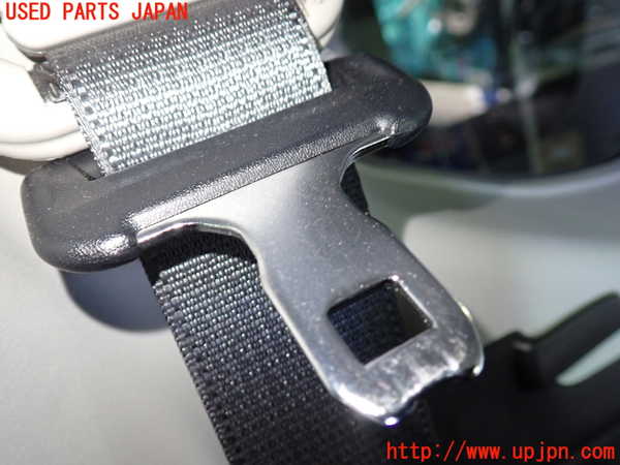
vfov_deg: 46.8
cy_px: 232
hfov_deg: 60.0
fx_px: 537
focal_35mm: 30
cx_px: 310
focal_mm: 5.4
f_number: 2.3
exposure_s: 1/30
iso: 400
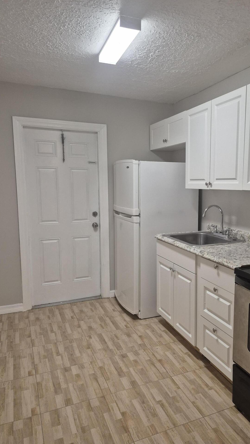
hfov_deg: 43.9
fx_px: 307
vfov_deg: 71.9
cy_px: 221
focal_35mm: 26
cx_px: 163
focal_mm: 5.4
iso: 200
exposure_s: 1/120
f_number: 1.8
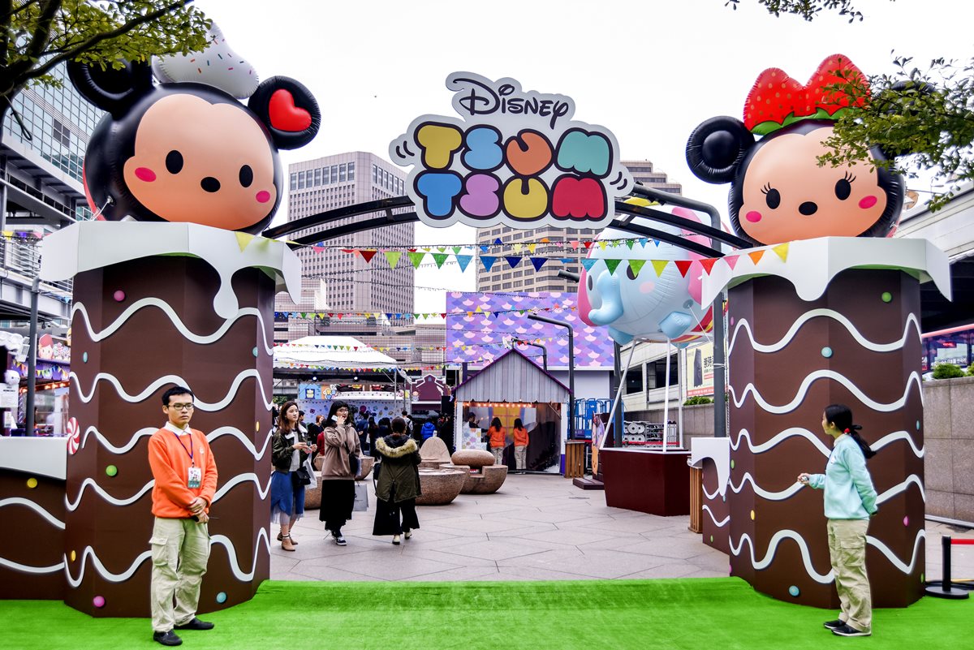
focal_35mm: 28
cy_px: 325
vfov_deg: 46.4
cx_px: 487
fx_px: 758
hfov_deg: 65.5
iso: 250
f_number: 5.6
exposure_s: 1/250
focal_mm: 28
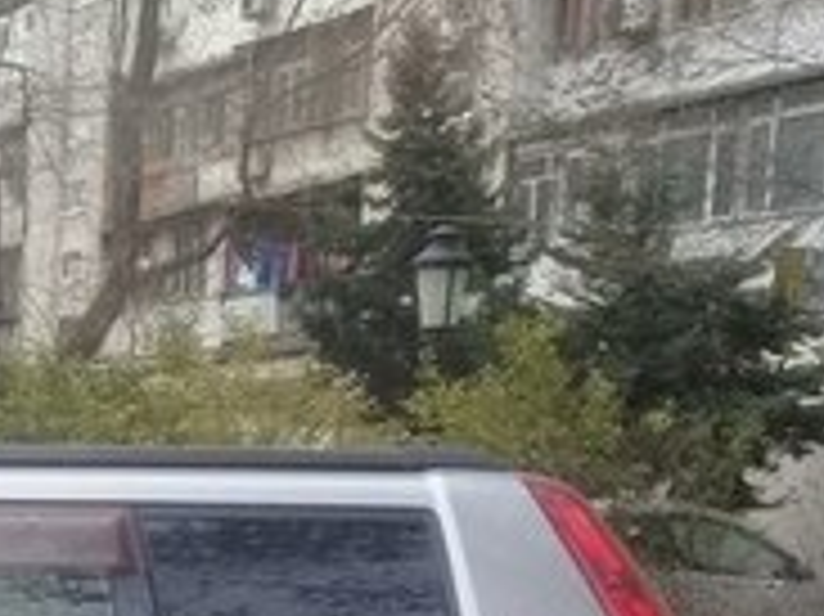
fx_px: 2664
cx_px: -306
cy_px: 969
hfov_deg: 16.4
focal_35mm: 112
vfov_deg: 12.5
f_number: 2.2
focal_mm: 3.3
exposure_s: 1/100
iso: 80
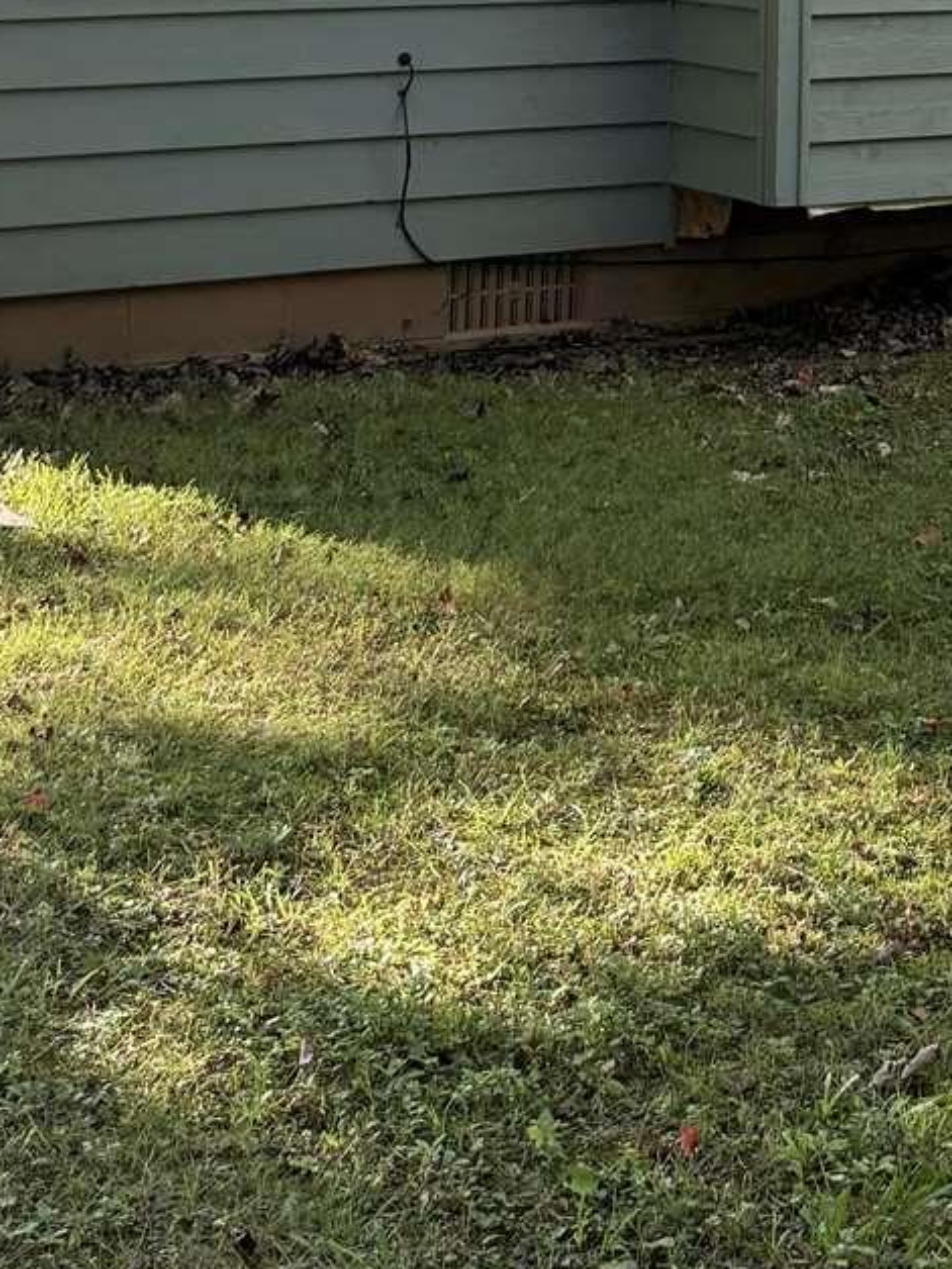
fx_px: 3227
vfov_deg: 20.4
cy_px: -360
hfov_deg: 16.2
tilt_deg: +2.8
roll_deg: -0.5
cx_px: 1087
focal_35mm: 88
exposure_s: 1/617
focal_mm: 6.76
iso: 100
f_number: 1.78
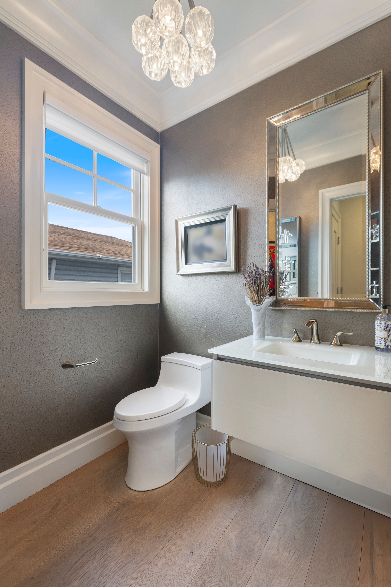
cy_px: 294
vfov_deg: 96.7
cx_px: 196
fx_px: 261
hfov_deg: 73.7
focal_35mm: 16
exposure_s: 1/2
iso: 320
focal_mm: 16
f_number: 6.3
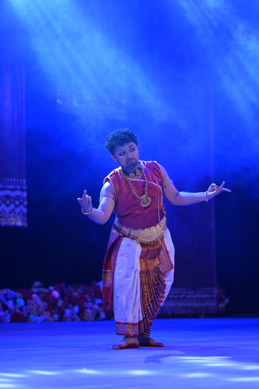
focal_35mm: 85
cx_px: 130
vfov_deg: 23.9
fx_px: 917
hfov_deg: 16.1
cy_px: 194
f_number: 1.8
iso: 1000
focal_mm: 85
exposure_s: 1/400
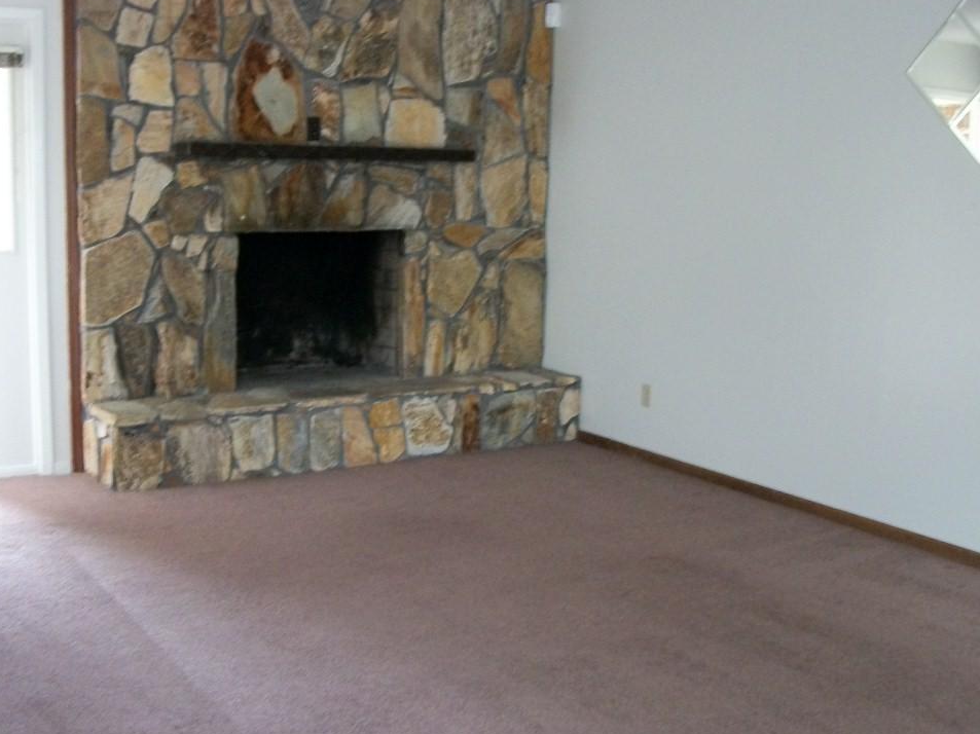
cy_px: 411
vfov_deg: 33.5
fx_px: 1217
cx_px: 438
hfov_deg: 43.8
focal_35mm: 43
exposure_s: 1/30
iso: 250
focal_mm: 5.7
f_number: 2.9
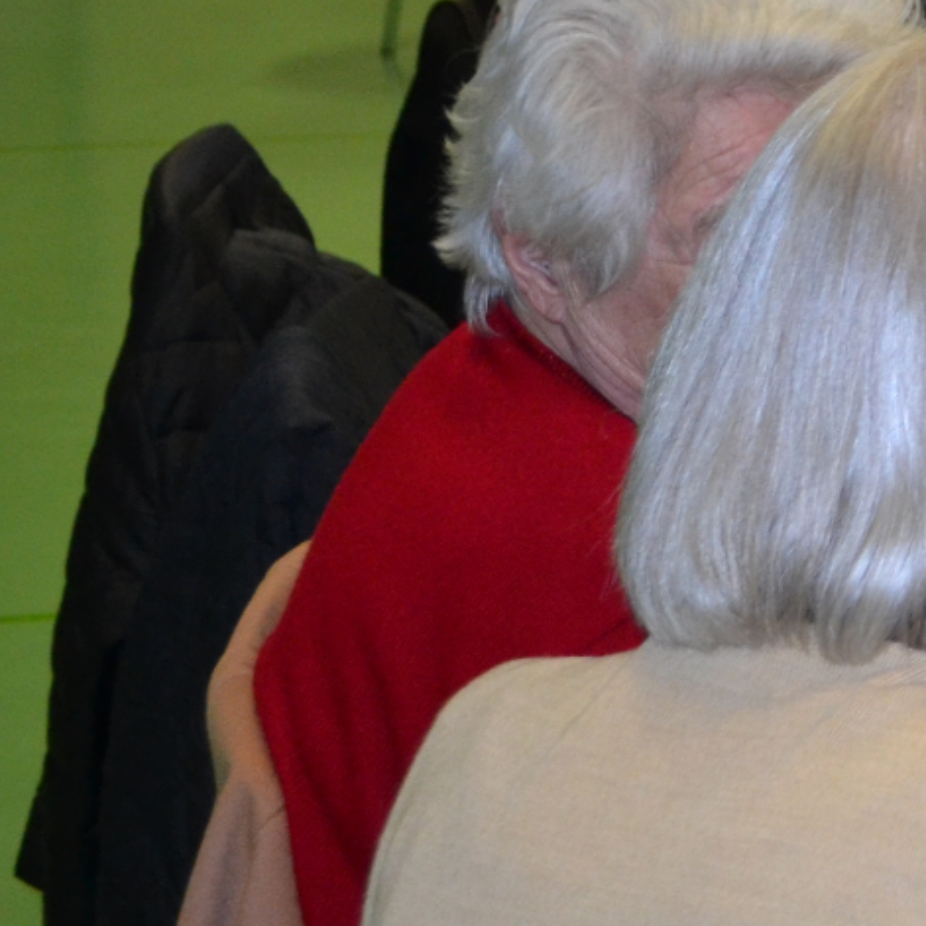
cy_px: -38
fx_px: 3692
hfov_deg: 12.5
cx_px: 1881
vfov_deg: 14.0
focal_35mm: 122
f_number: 3.8
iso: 800
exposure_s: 1/60
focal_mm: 22
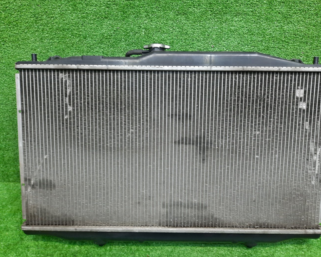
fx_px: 257
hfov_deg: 64.0
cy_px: 129
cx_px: 173
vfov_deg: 53.2
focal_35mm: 27
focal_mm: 4.6
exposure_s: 1/50
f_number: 2
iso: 121
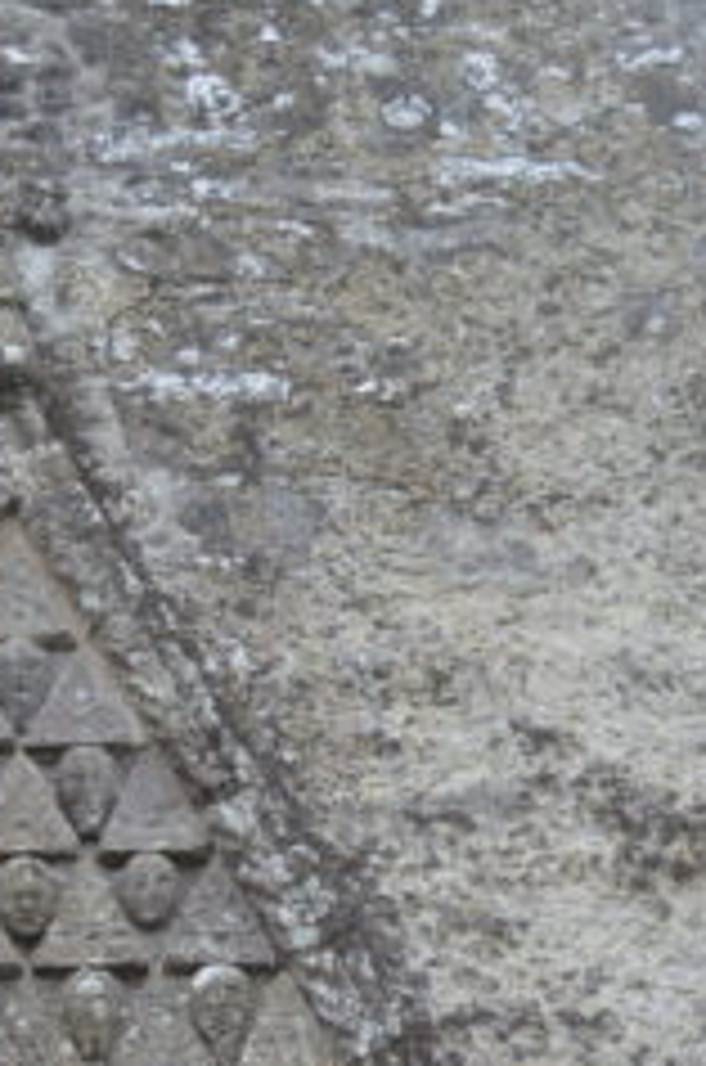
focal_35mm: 93
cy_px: 1145
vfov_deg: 21.0
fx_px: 2748
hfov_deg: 14.5
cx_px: 54
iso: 320
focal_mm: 26
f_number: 5.6
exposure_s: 1/125
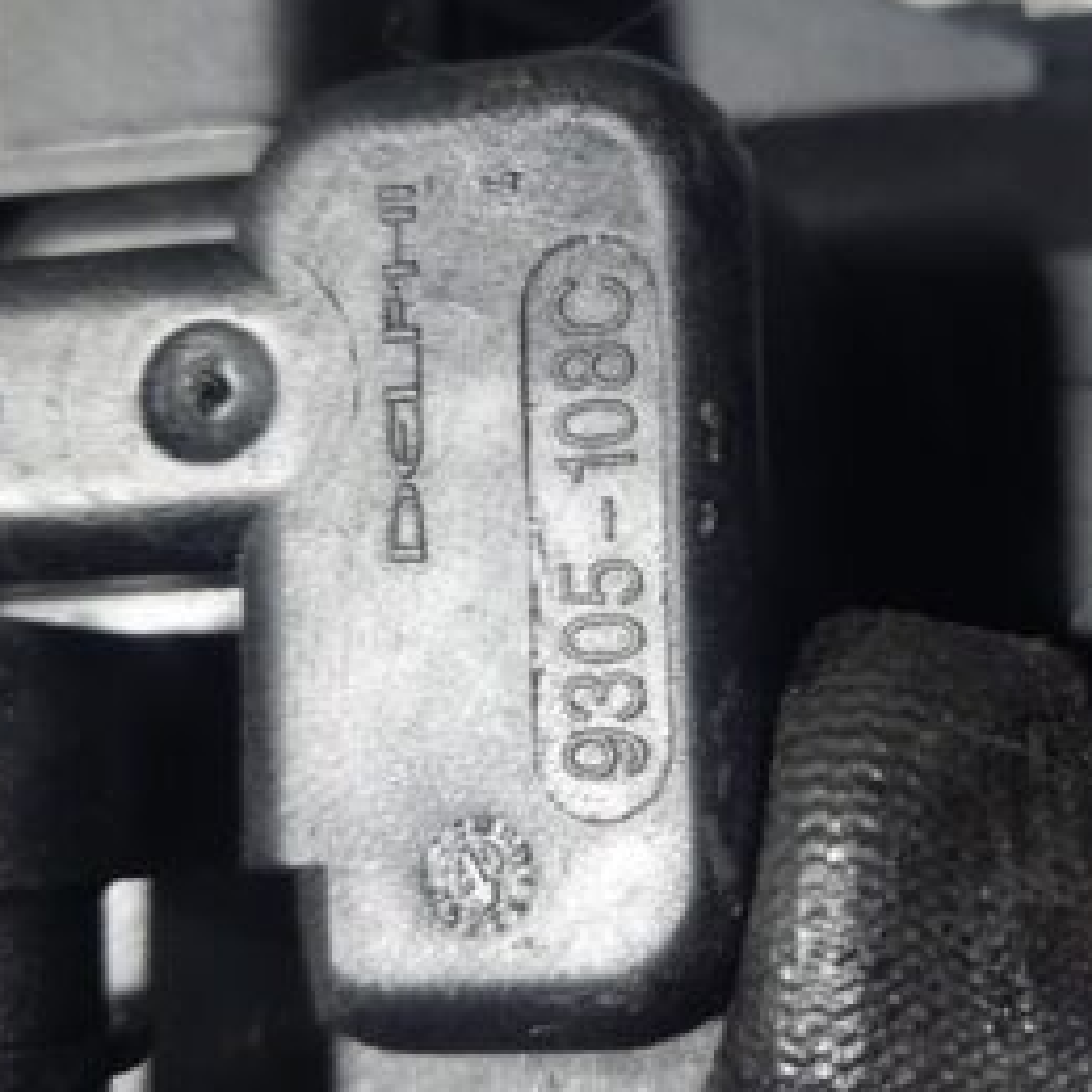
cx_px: 735
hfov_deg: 33.1
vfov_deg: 33.4
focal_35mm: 51
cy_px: 525
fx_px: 1820
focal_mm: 5.23
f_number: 1.8
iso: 250
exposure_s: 1/50
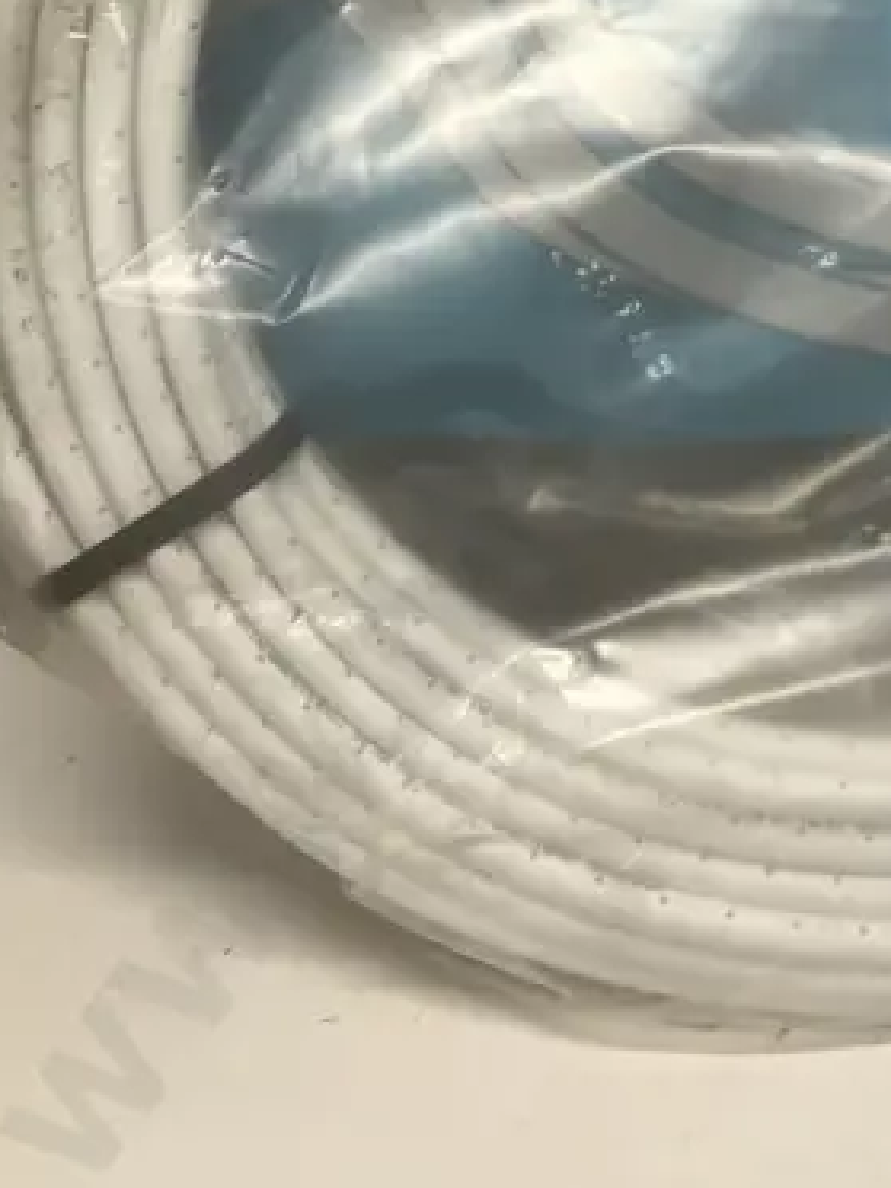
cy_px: -141
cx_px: 1016
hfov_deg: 18.3
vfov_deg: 23.6
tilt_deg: -14.4
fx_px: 2643
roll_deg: -1.5
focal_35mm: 77
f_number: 1.8
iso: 80
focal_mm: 3.99
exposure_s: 1/100
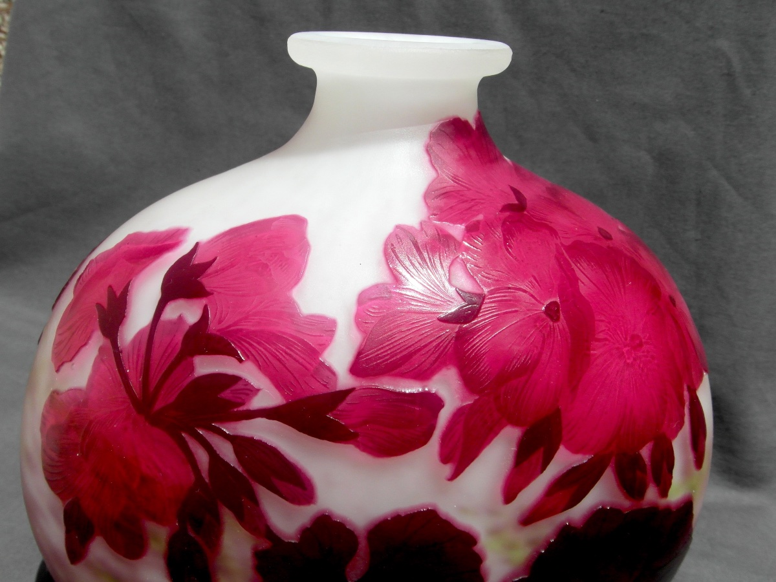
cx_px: 388
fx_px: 717
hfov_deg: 56.8
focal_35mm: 32
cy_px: 291
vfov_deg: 44.2
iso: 80
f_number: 5.6
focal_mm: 5.3
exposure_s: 1/500
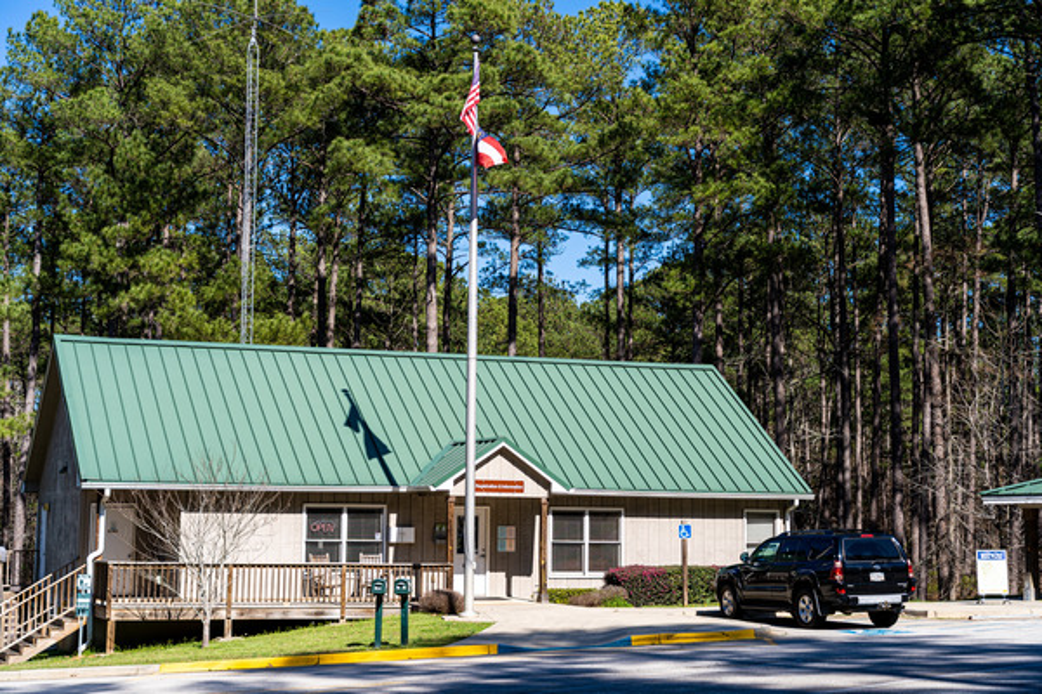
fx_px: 1679
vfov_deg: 23.4
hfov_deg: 34.5
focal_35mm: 58
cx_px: 521
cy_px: 347
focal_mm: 58
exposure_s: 1/1250
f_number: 4
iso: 125
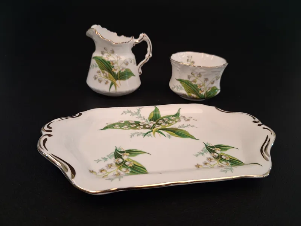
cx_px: 150
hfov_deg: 65.3
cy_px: 113
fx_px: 235
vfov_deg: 51.4
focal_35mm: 27
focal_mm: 4
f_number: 1.8
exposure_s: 1/100
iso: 250
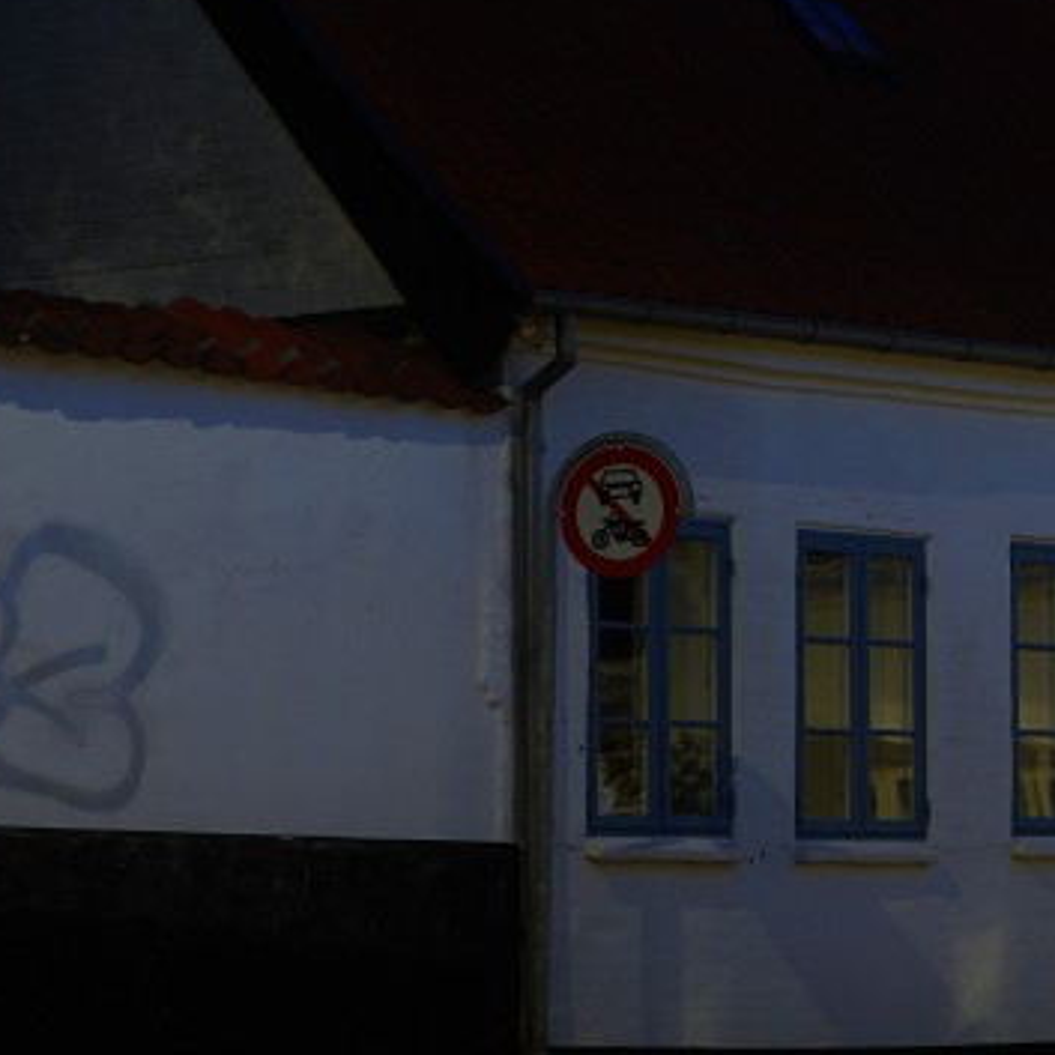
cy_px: 242
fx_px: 5586
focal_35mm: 162
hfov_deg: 10.6
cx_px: 1369
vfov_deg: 10.8
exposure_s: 15
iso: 100
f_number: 9
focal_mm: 56
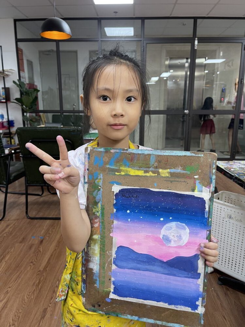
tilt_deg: -13.6
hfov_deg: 54.9
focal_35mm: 25
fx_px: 236
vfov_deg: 69.4
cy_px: 164
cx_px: 122
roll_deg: +0.0
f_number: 1.6
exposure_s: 1/50
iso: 80
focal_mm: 5.1
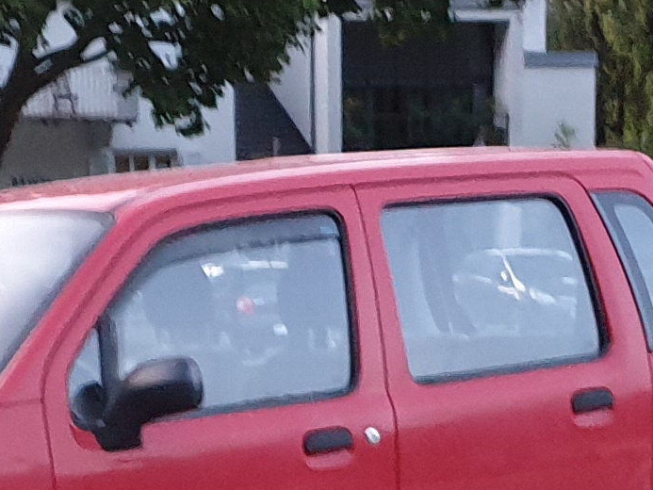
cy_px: 335
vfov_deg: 24.3
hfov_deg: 31.2
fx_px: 1132
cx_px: 116
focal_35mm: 60
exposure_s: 1/25
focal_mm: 4.3
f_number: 1.5
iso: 250
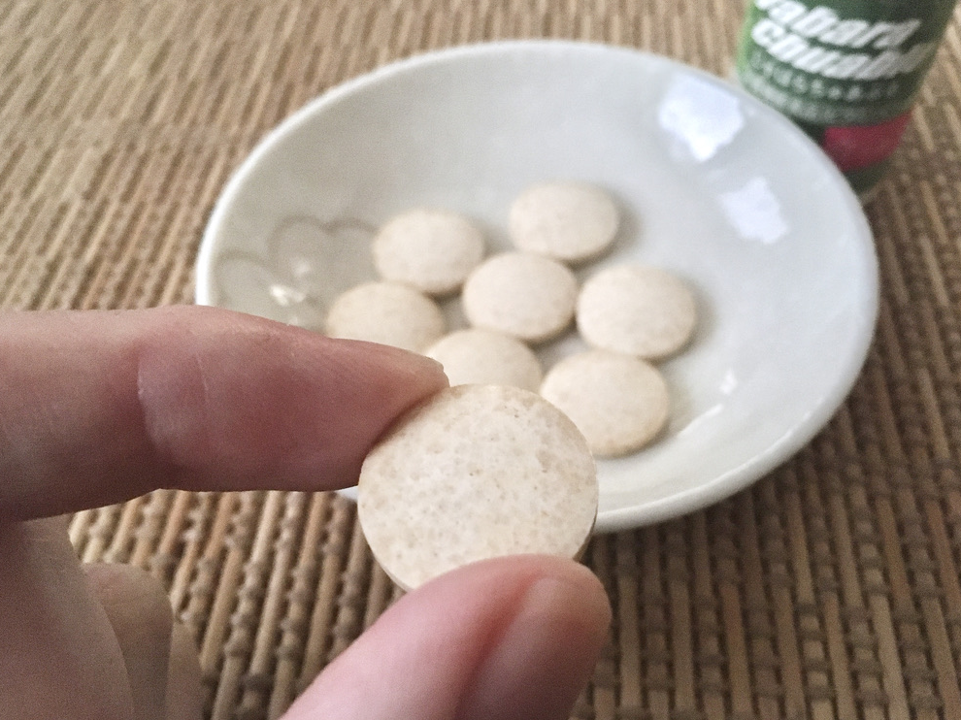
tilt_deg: -52.9
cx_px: 483
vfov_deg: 46.8
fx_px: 833
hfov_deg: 60.0
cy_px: 363
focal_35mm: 30
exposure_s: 1/15
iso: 320
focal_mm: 4.15
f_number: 2.2
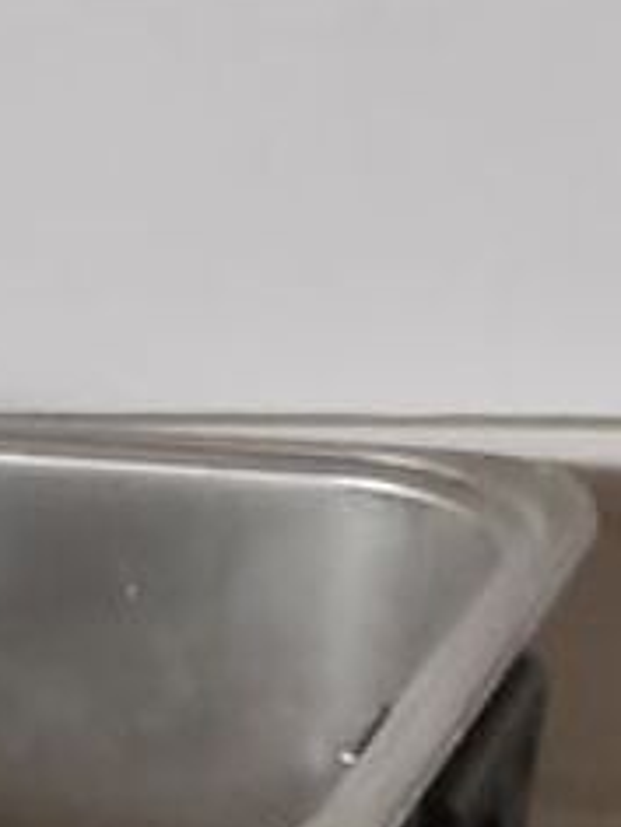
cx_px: -793
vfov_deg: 11.9
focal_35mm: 141
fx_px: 3373
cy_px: 1838
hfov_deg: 9.5
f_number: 1.79
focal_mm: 4.71
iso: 1221
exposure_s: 1/20
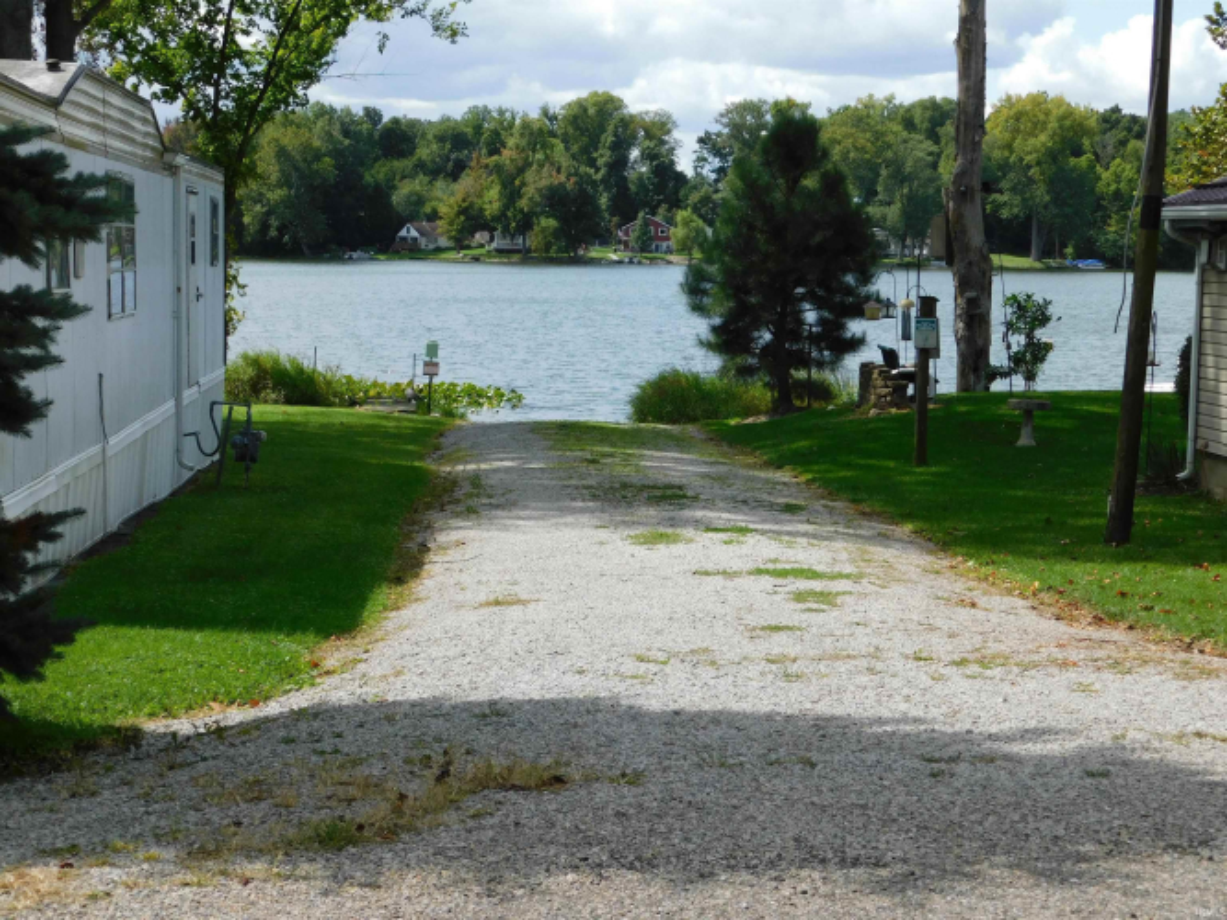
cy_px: 460
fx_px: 2339
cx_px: 614
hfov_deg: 29.4
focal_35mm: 66
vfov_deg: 22.2
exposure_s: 1/800
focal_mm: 11.7
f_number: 4.2
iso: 125
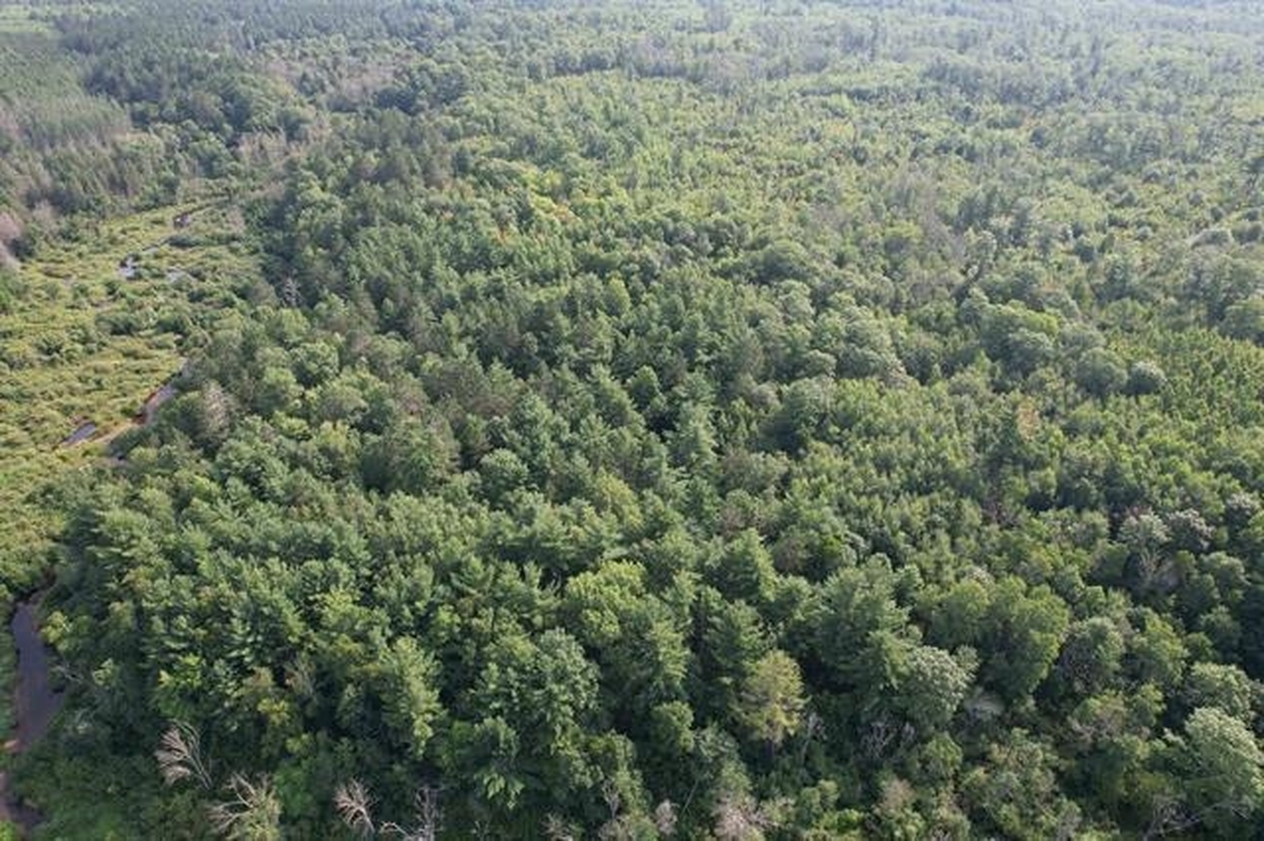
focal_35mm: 22
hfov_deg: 78.6
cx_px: 632
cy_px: 420
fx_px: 772
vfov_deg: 57.2
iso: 100
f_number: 2.8
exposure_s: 1/400
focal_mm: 8.38
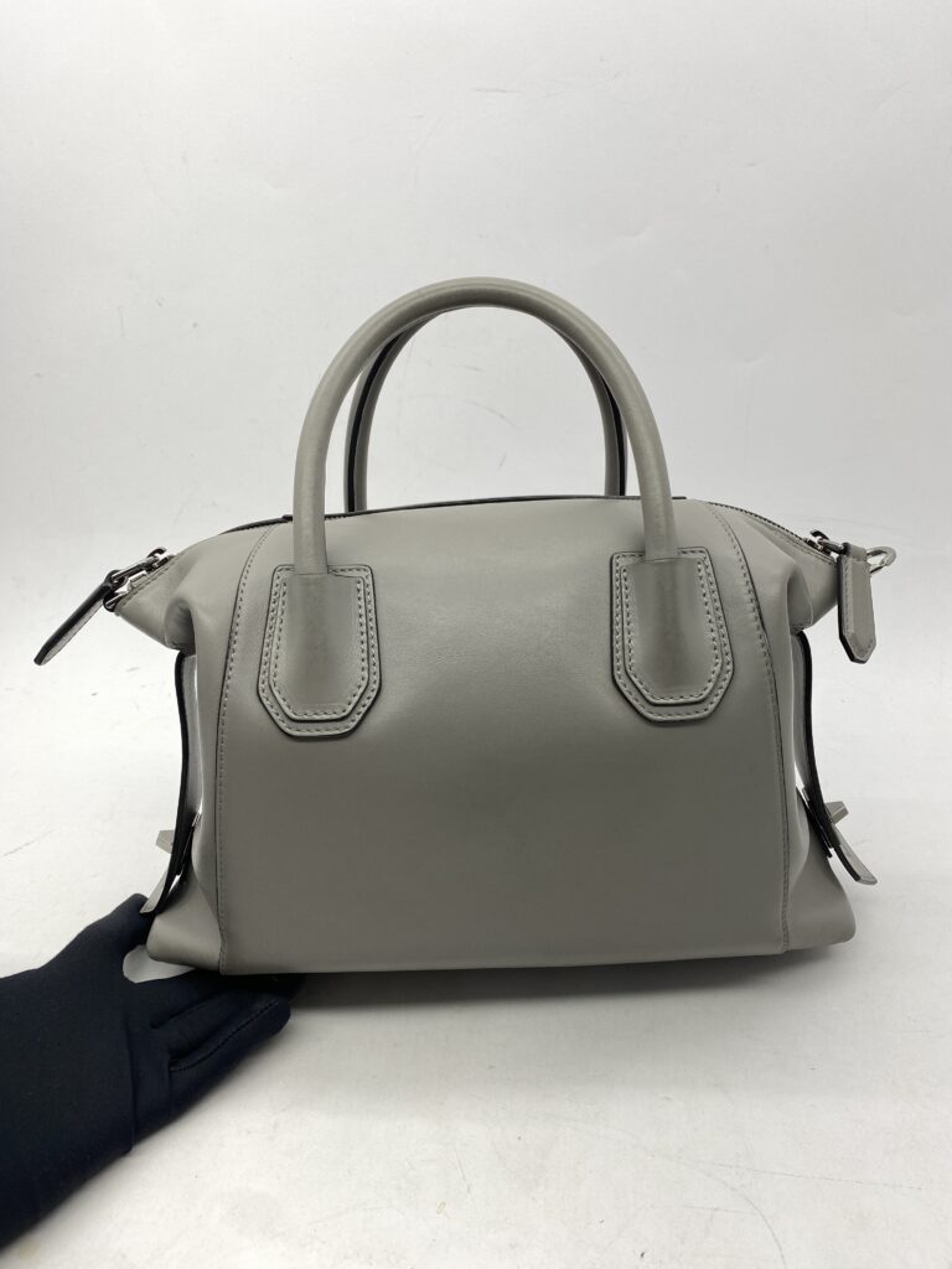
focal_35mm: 26
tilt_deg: -24.1
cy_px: 634
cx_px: 476
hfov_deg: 53.1
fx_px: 953
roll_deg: +0.9
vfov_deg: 67.3
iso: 32
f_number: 1.8
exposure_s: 1/118
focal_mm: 4.25
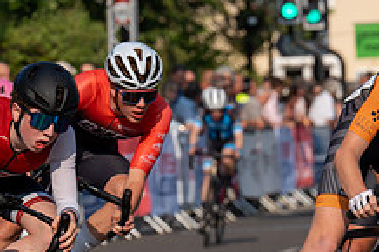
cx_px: 28
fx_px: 5102
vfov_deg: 2.8
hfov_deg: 4.3
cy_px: 136
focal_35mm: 485
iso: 160
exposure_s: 1/1000
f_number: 6.3
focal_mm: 182
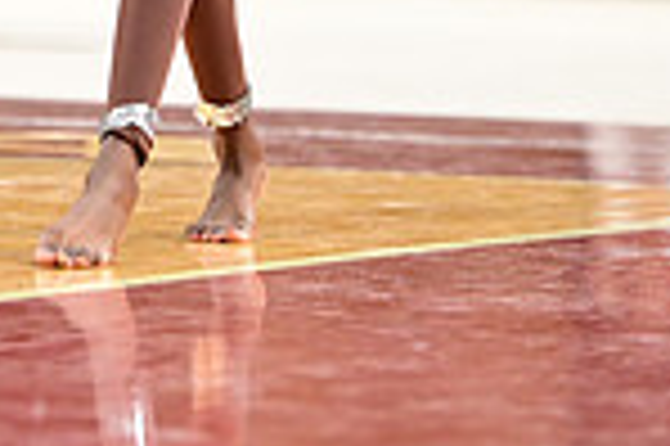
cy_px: -410
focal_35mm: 526
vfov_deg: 2.6
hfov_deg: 3.9
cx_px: -117
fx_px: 9779
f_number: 3.2
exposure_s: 1/1000
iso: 6400
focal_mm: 135
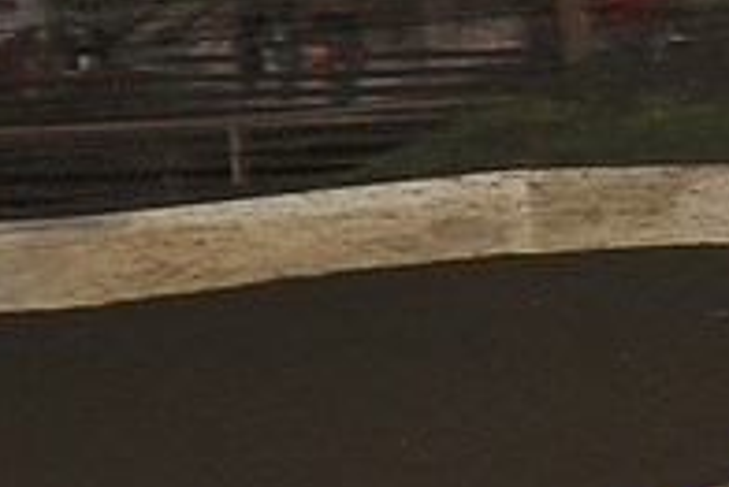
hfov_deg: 6.2
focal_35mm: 331
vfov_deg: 4.1
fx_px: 6707
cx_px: 736
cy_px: 669
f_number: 7.1
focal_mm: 112
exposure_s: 1/320
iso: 1000
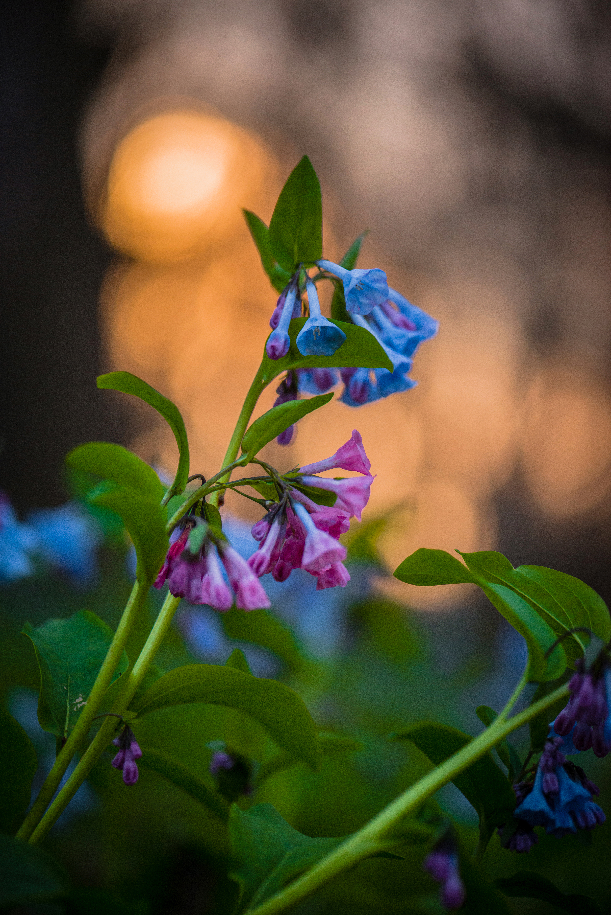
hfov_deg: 13.1
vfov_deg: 19.5
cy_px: 458
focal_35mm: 105
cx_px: 306
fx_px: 2671
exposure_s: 1/800
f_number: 3.2
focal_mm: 105
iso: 1250
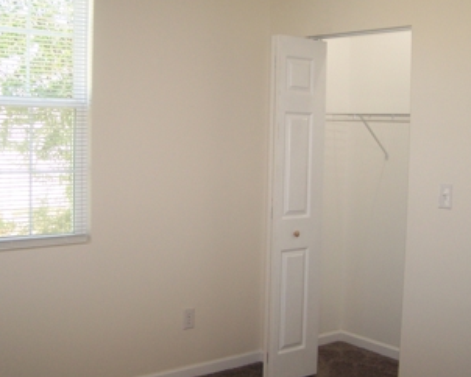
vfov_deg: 30.8
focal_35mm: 49
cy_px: 167
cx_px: 225
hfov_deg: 38.0
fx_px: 683
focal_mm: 6.3
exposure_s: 1/60
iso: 160
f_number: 2.8
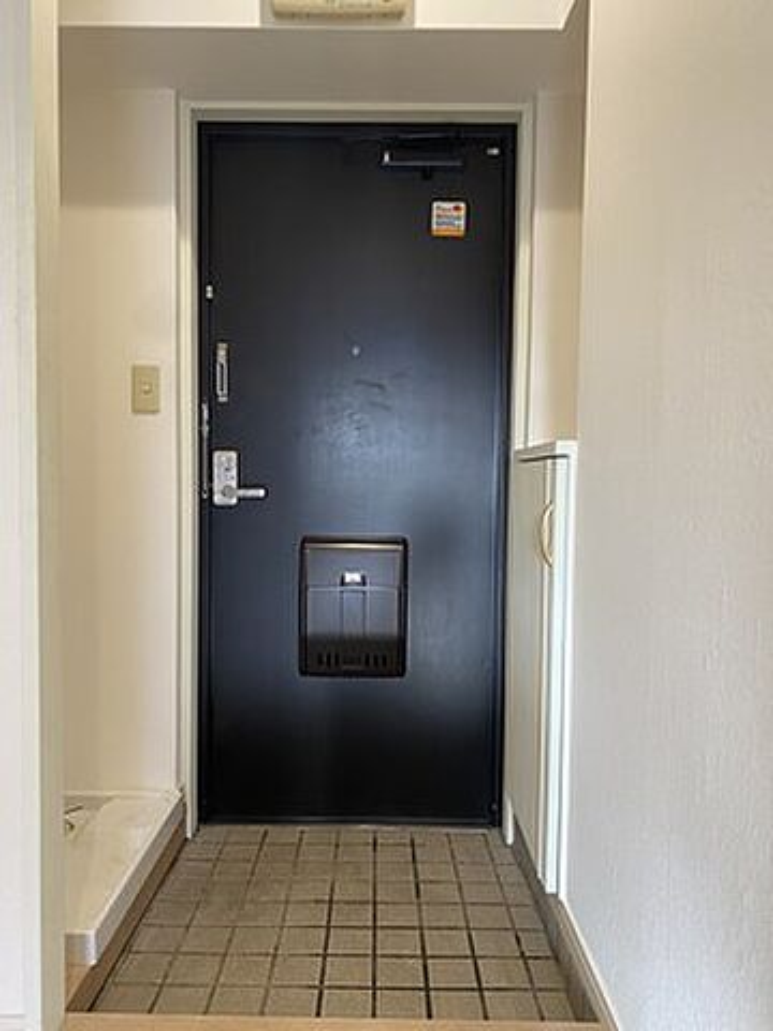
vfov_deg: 67.3
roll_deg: +0.6
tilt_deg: -2.6
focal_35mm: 26
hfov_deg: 53.1
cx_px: 386
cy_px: 516
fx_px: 774
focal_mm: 4.25
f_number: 1.8
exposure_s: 1/60
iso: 160
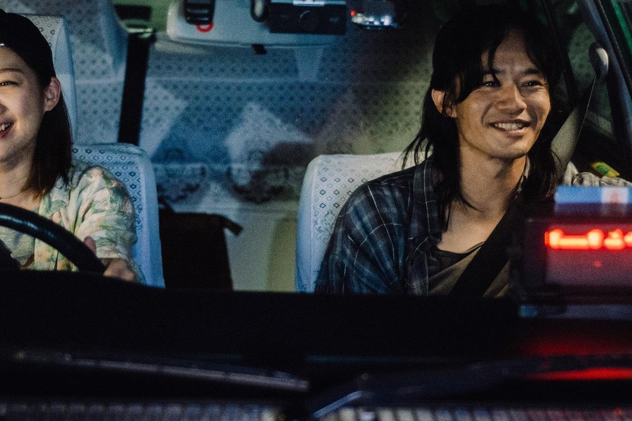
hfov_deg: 39.4
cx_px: 253
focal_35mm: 50
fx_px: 878
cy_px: 165
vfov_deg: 26.9
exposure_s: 1/250
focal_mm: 25
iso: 10000
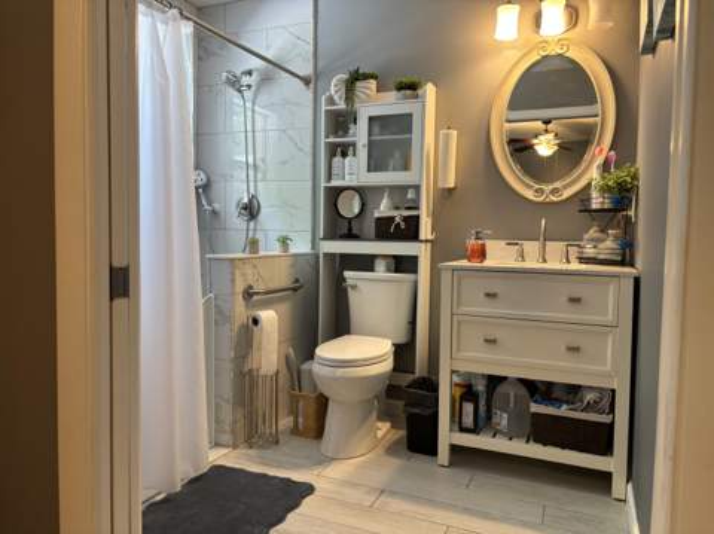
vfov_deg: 53.0
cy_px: 267
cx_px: 357
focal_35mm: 26
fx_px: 536
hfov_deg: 67.4
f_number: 1.6
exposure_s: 1/60
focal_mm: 5.96
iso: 125
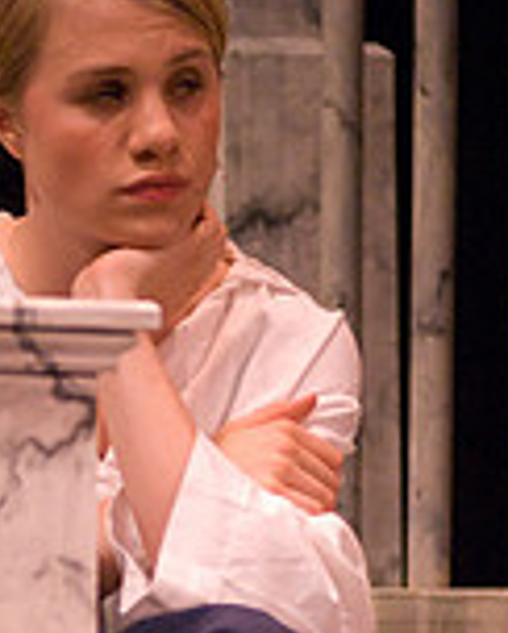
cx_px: 23
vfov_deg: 2.3
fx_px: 15661
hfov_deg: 1.9
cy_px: 479
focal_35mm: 835
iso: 1600
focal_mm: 200
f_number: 2.8
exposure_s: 1/250
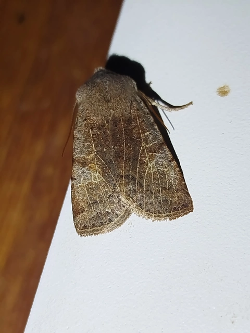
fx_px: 809
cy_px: 166
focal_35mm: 84
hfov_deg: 17.6
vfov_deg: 23.3
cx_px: 125
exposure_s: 1/50
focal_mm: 5.31
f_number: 1.7
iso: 80
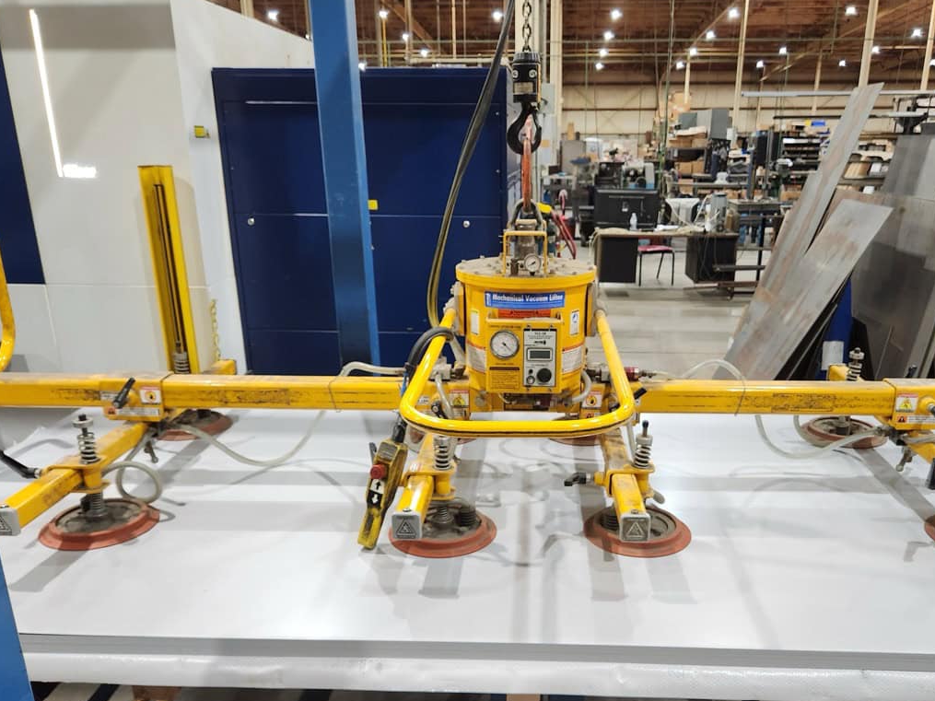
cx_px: 535
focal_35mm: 29
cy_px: 405
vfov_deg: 48.0
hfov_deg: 61.4
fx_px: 783
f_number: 1.8
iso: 320
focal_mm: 5.4
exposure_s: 1/120
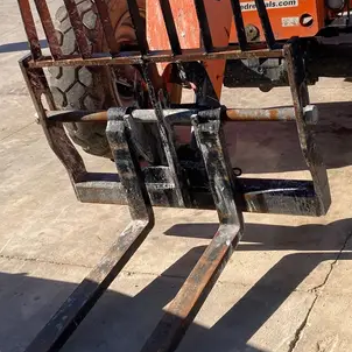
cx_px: 207
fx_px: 690
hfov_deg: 28.6
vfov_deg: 28.5
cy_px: 128
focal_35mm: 60
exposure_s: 1/1156
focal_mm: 3.99
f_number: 1.8
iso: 20
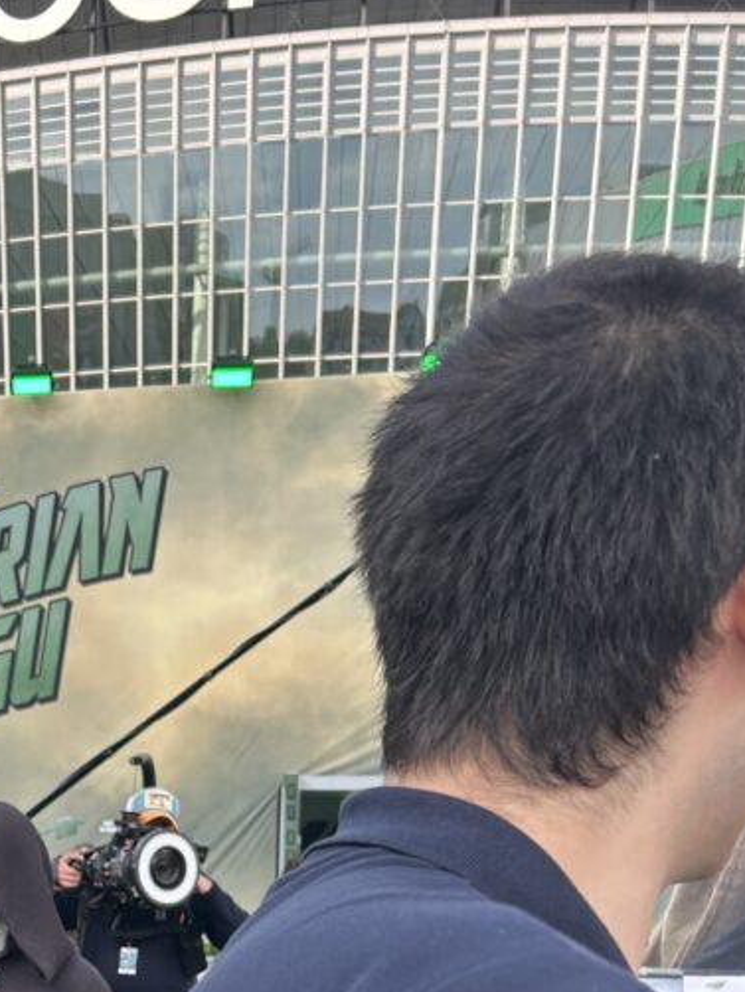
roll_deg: -2.2
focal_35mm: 53
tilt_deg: -3.6
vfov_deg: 33.4
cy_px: 964
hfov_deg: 26.2
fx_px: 1520
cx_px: 6
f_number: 1.5
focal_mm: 5.7
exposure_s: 1/833
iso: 50
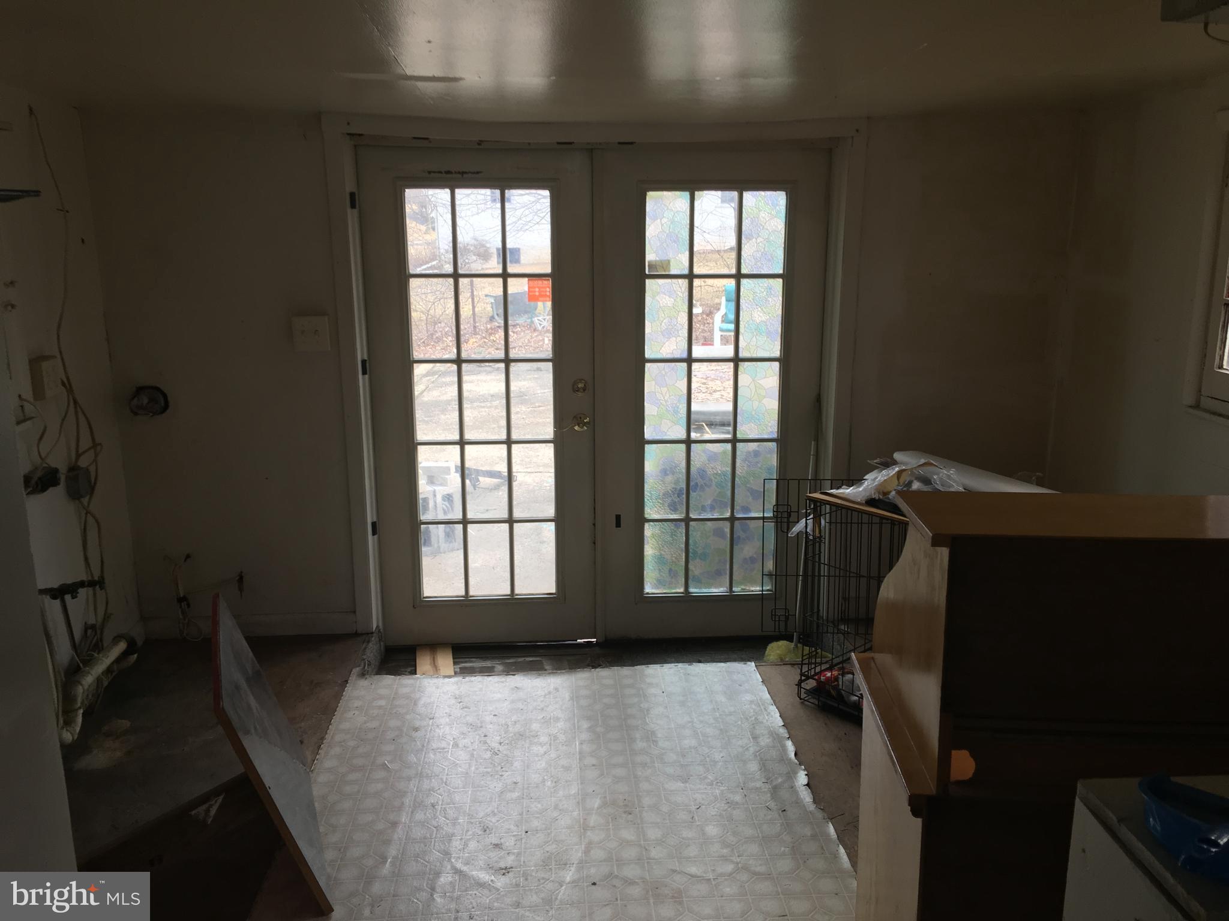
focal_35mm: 29
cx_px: 614
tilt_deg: -13.0
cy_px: 460
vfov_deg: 48.2
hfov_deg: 61.7
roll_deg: -0.3
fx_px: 1030
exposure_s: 1/60
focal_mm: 4.15
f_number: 2.2
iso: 25
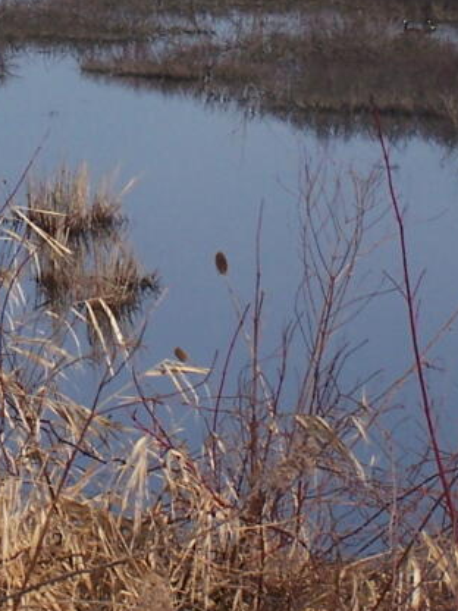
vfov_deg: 7.3
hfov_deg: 5.5
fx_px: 4745
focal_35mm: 269
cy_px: 57
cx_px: 4
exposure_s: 1/800
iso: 80
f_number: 4.5
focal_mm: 13.7
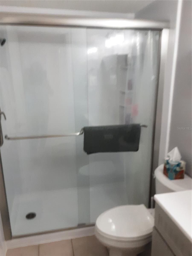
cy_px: 128
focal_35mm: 27
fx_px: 200
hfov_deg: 51.4
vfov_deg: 65.3
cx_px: 96
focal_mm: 2.91
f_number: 1.9
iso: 160
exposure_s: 1/30
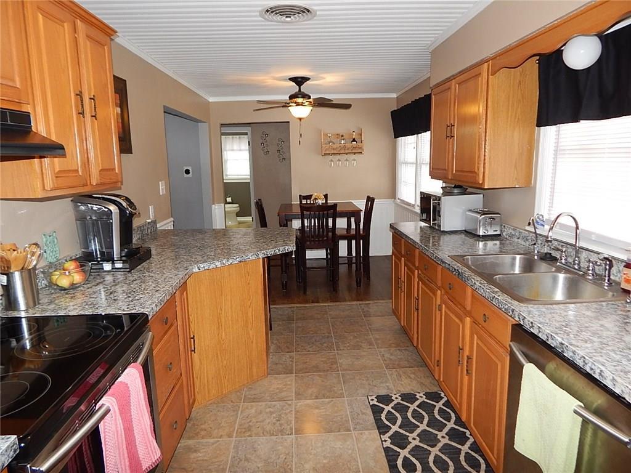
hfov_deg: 73.9
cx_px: 316
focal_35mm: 23
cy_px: 236
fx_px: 419
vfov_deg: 58.9
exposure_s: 1/30
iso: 200
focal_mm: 4
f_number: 3
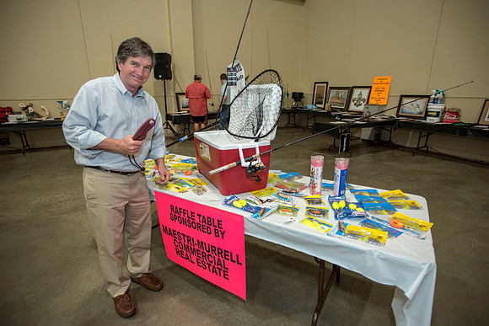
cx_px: 244
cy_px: 163
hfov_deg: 86.9
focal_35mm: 19
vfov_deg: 64.6
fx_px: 258
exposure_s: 1/160
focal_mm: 19
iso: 1250
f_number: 2.8
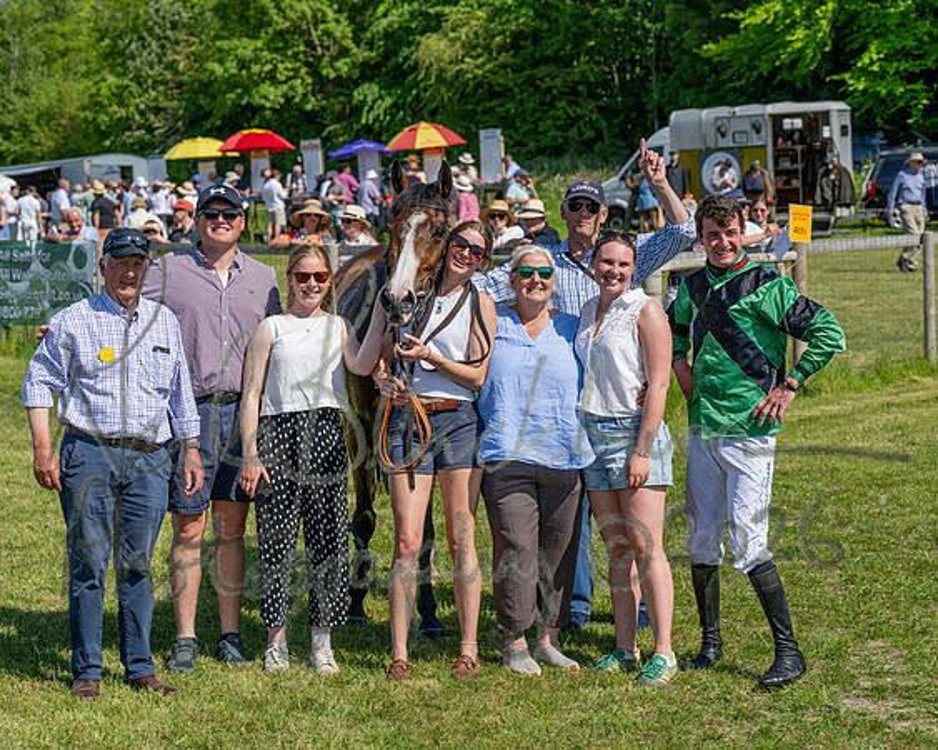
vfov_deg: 19.4
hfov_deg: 24.2
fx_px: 2189
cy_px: 375
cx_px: 469
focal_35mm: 79
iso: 400
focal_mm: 70
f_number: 5
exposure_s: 1/3200
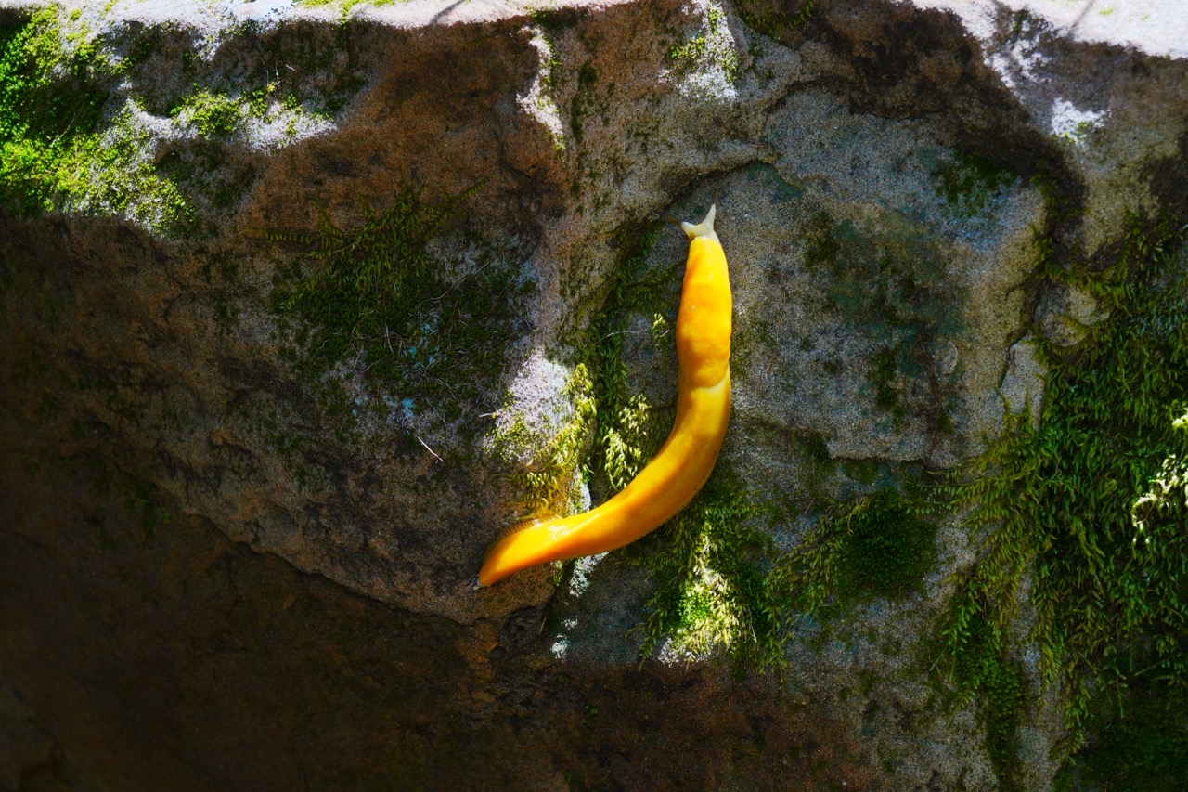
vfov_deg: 22.6
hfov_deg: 33.4
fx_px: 1980
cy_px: 396
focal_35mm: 60
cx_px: 594
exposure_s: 1/125
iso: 320
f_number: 8
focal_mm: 60
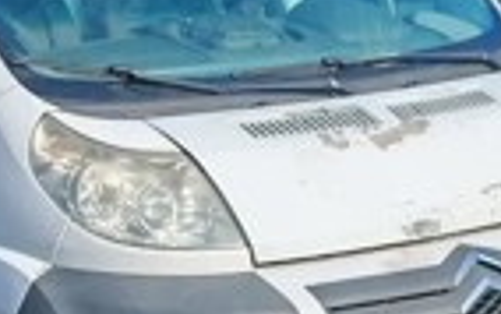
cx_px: 275
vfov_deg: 10.8
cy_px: 296
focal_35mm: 121
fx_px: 1653
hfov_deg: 17.2
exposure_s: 1/3900
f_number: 2
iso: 64
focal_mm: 6.83
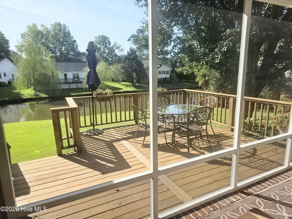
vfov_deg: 58.9
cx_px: 146
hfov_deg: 73.9
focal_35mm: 23
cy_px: 110
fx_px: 194
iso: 80
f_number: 1.7
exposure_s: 1/2790
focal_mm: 6.3
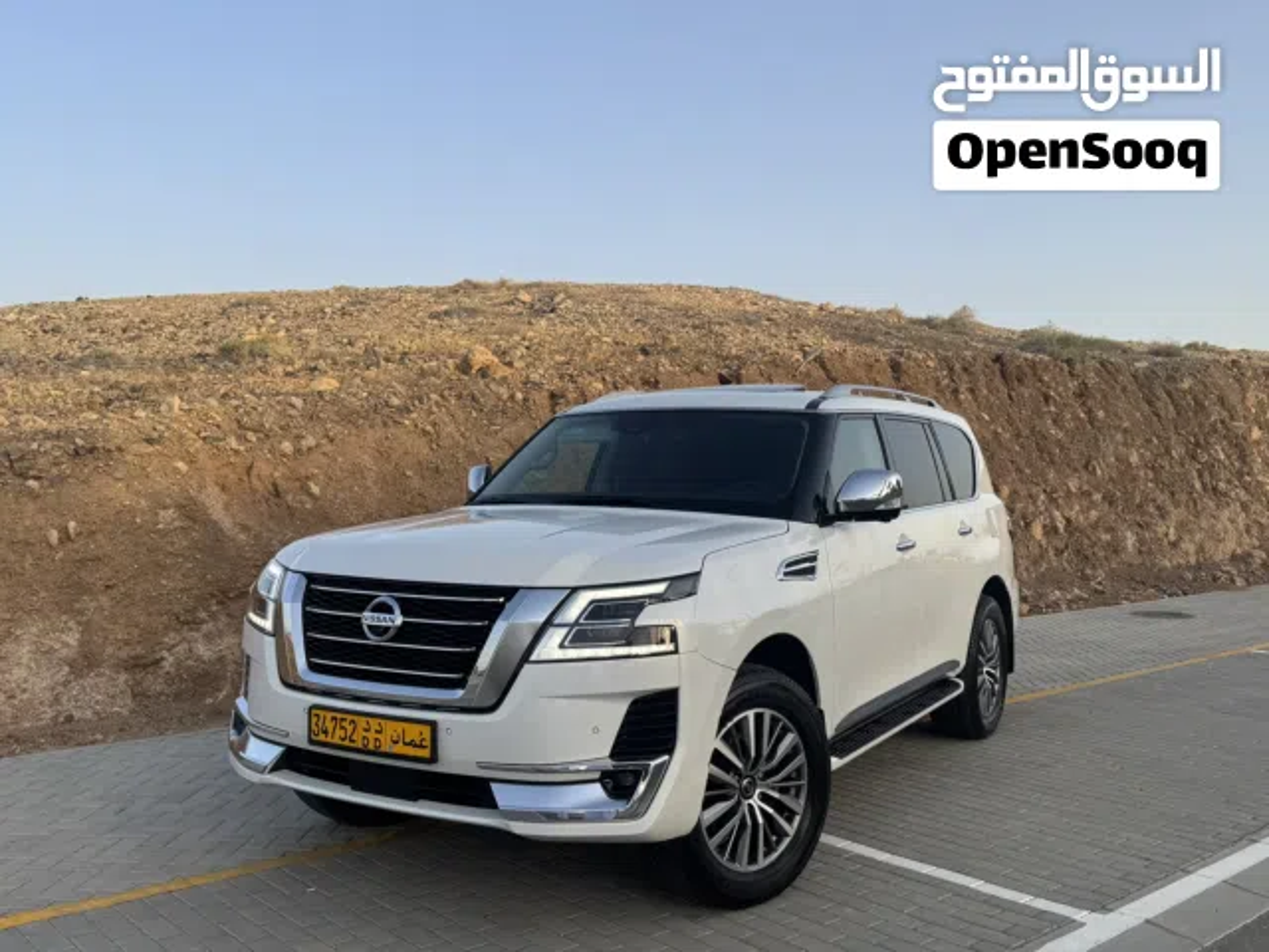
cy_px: 476
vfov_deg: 56.8
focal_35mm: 24
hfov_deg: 71.6
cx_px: 634
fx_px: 880
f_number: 1.78
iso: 80
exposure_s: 1/2041
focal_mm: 6.76
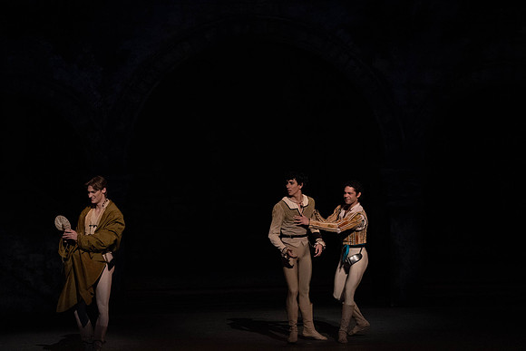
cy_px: 176
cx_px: 263
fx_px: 3653
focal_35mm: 250
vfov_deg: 5.5
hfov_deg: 8.2
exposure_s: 1/250
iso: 8000
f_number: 5.6
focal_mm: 250
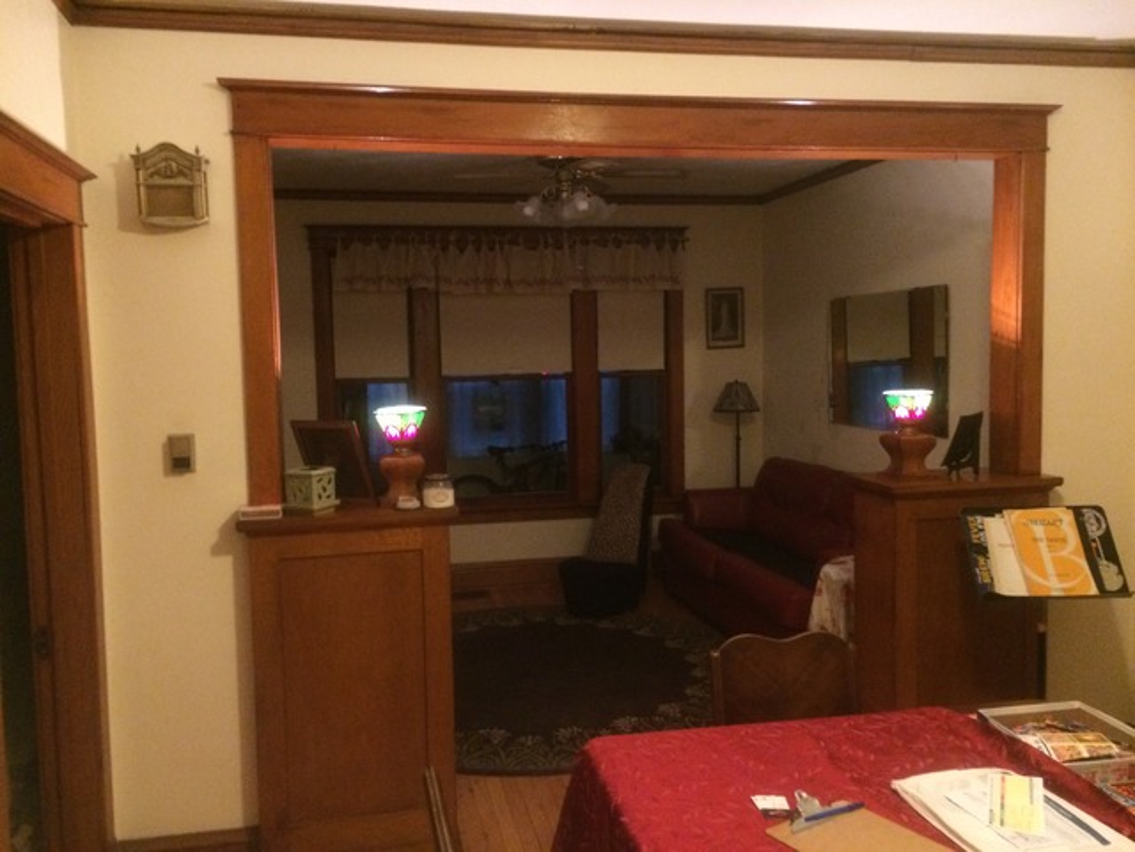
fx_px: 951
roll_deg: +2.4
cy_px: 426
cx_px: 568
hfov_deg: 61.7
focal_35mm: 29
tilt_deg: -4.3
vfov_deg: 48.2
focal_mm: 4.15
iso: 400
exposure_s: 1/15
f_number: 2.2
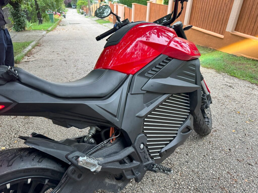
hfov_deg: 71.6
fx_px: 179
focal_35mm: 24
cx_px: 129
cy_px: 96
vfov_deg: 56.8
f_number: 1.78
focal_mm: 6.76
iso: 500
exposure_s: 1/60
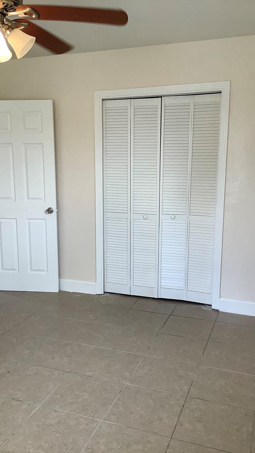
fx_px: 408
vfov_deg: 58.0
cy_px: 227
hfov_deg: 34.6
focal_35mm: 34
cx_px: 117
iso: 80
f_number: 2.4
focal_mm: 3.3
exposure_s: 1/120
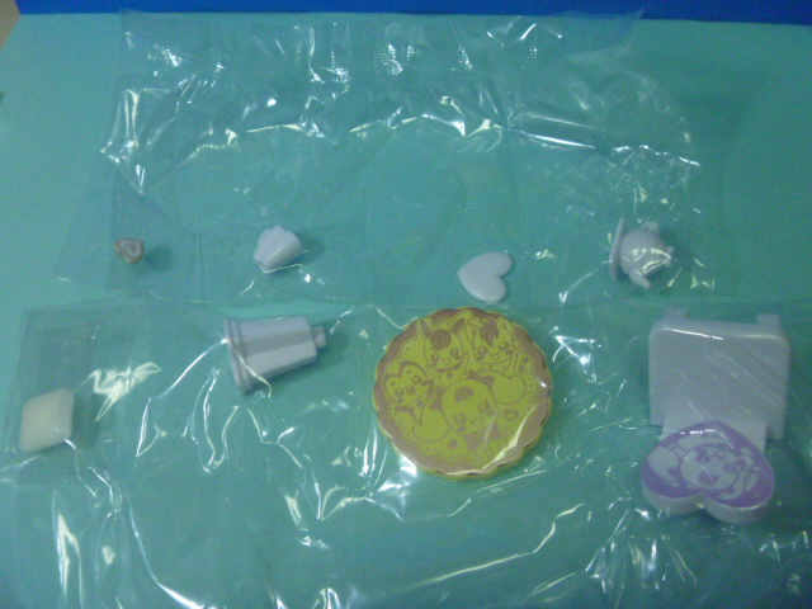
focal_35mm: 35
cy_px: 304
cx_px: 406
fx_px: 821
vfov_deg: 40.7
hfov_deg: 52.6
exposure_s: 1/60
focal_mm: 6.3
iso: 800
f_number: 3.5
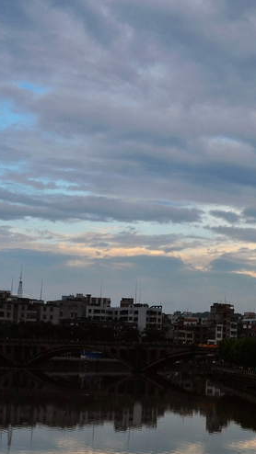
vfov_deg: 28.7
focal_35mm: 74
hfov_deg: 16.2
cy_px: 228
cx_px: 216
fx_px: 890
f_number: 18
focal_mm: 31
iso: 200
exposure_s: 1/20
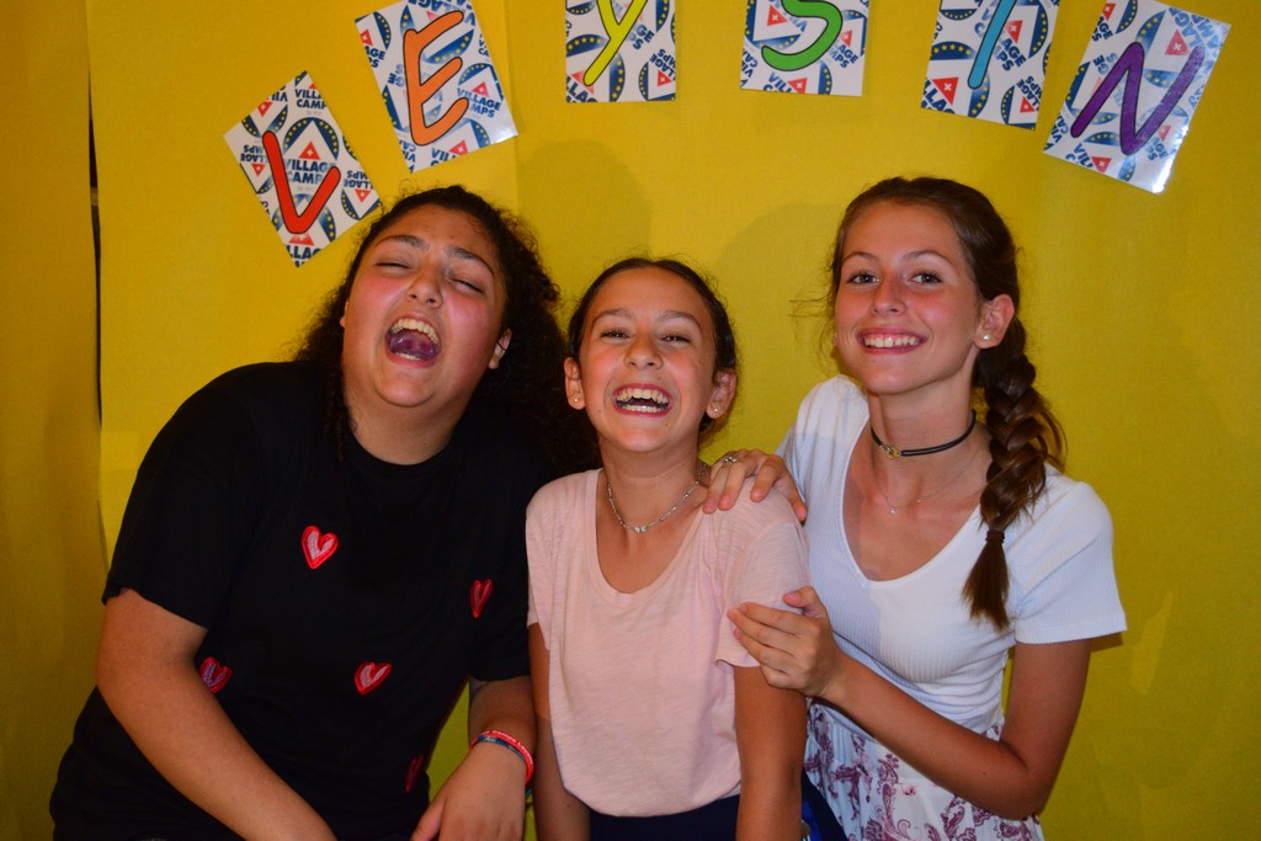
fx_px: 1524
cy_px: 420
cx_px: 630
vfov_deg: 30.9
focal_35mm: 44
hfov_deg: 45.0
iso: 1800
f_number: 4.2
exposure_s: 1/200
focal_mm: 29
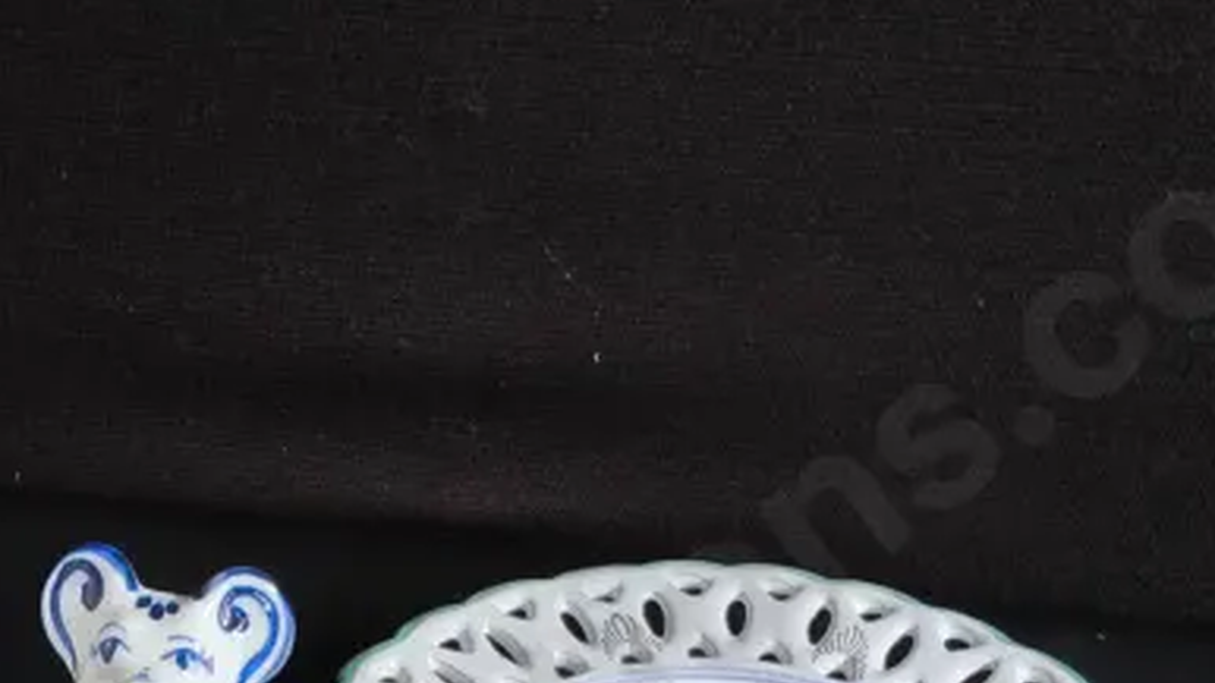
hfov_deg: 26.6
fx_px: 2513
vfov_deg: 14.5
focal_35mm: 78
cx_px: 201
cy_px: 995
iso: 50
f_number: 2
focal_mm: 2.87
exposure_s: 1/100
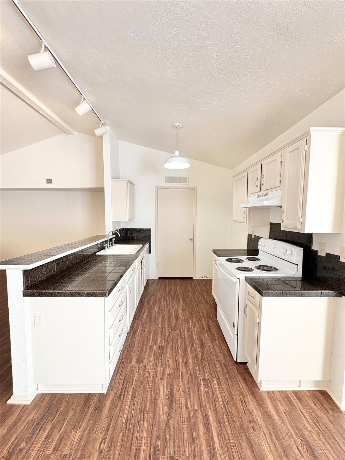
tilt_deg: -3.5
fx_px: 186
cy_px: 230
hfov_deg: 85.7
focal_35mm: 14
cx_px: 172
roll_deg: -1.0
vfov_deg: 102.1
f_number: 2.2
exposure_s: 1/60
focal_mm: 2.22
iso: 160
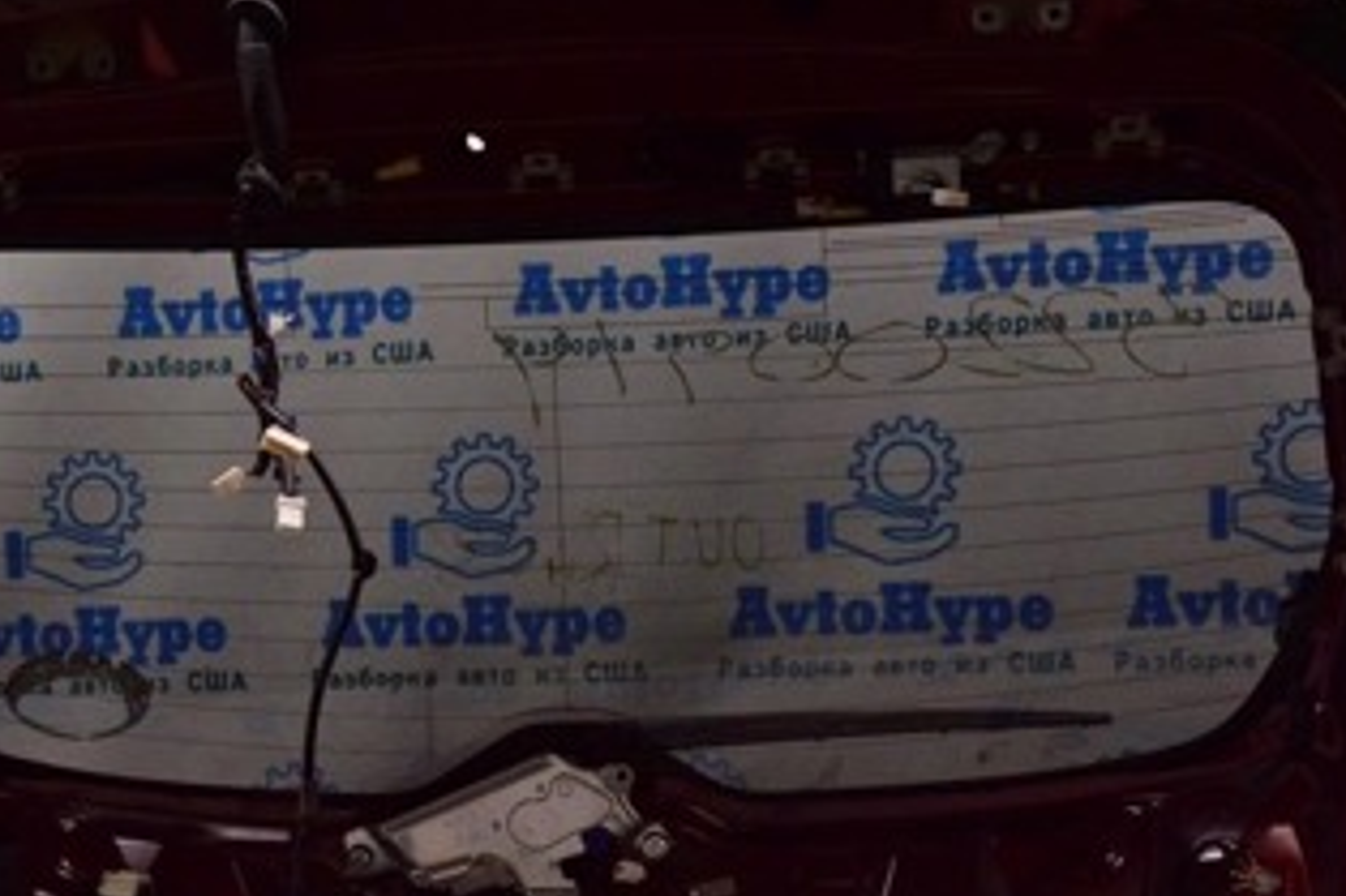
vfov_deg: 24.3
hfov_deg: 35.7
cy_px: 680
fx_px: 2055
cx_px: 403
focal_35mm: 55
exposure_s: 1/400
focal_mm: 18
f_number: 4
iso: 1600
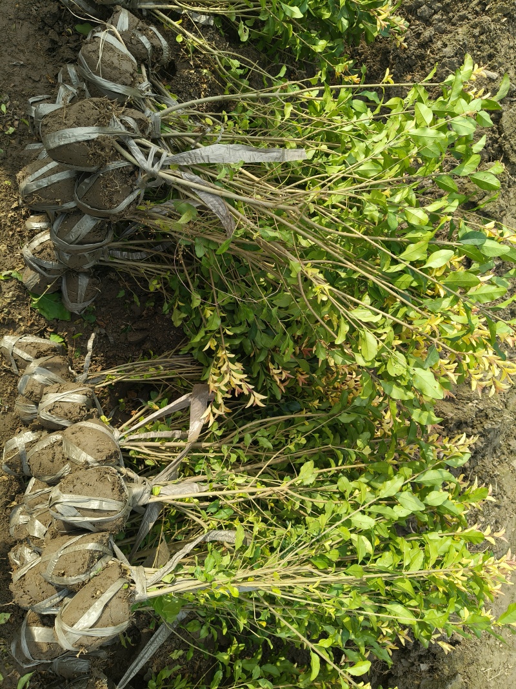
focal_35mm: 26
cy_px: 344
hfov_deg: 53.1
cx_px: 258
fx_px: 517
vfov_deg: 67.3
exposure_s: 1/1356
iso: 80
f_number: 1.8
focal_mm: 4.84
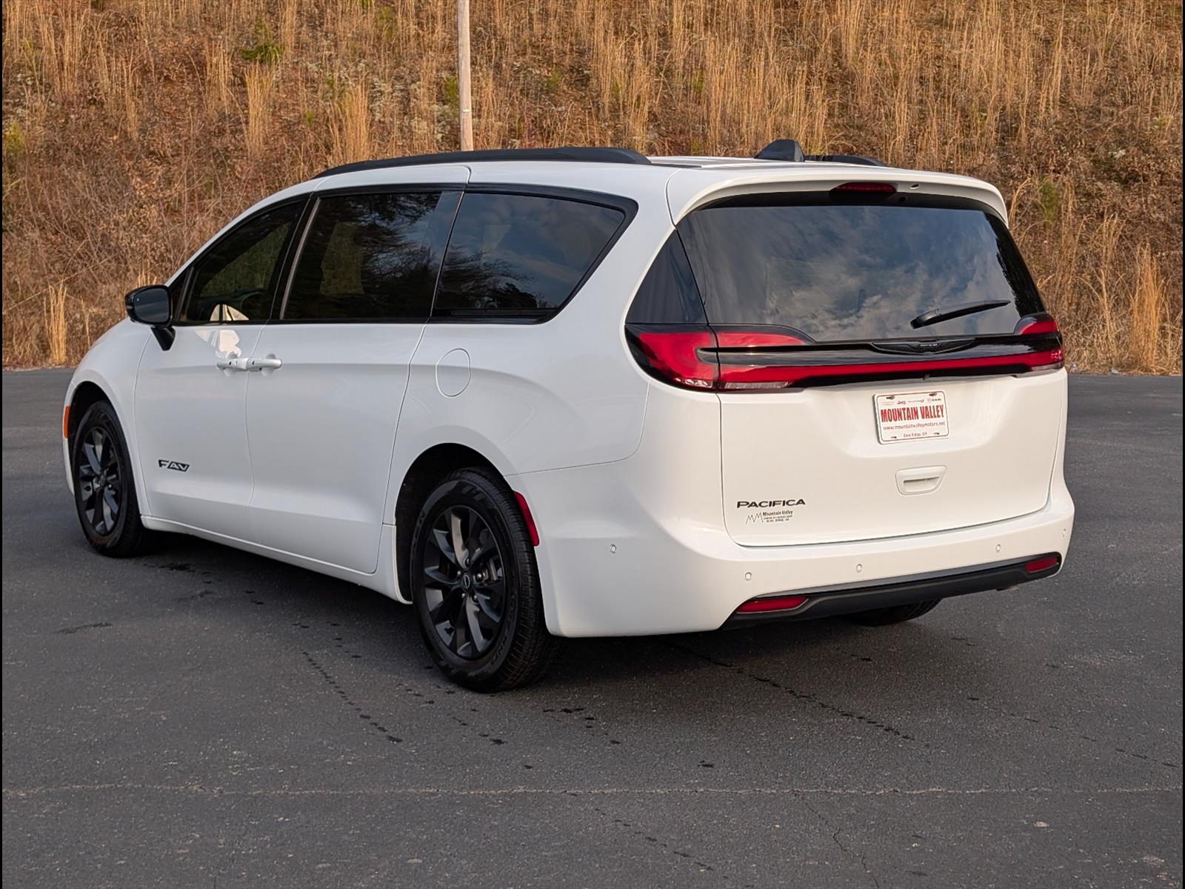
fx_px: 1677
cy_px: 444
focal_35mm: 49
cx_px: 592
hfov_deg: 38.9
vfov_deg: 29.7
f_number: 1.68
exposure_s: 1/588
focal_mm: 6.9
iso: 21
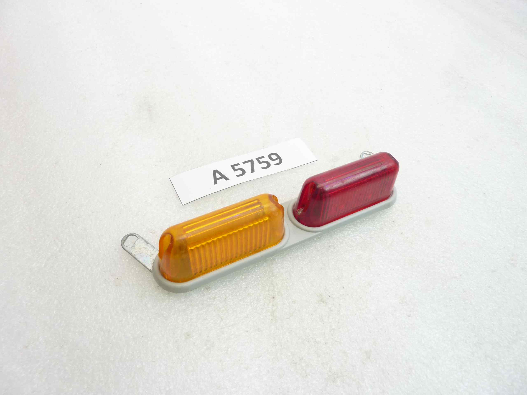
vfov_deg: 54.9
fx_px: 381
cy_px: 198
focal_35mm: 25
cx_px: 264
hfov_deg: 69.4
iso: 80
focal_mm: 4.1
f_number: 3.3
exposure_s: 1/20
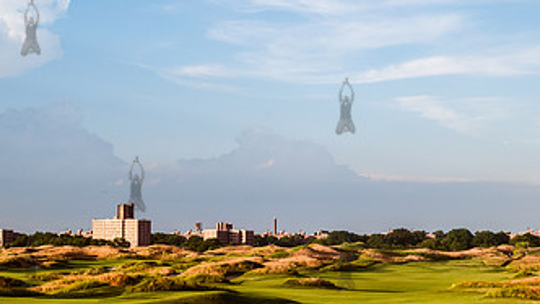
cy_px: 263
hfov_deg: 32.6
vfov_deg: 18.6
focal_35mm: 64
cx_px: 345
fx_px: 917
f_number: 7.1
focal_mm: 35
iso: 400
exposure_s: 1/500
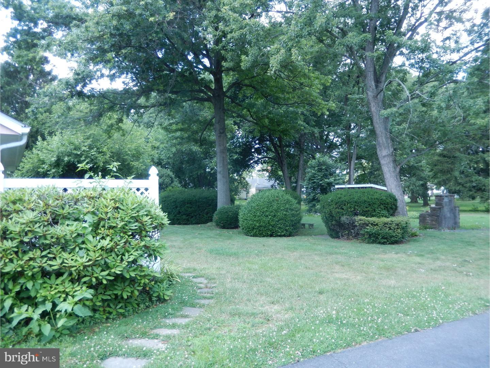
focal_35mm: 25
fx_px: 354
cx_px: 245
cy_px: 184
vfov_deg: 54.9
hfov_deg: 69.4
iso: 125
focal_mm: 4.5
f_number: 3.4
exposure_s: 1/160
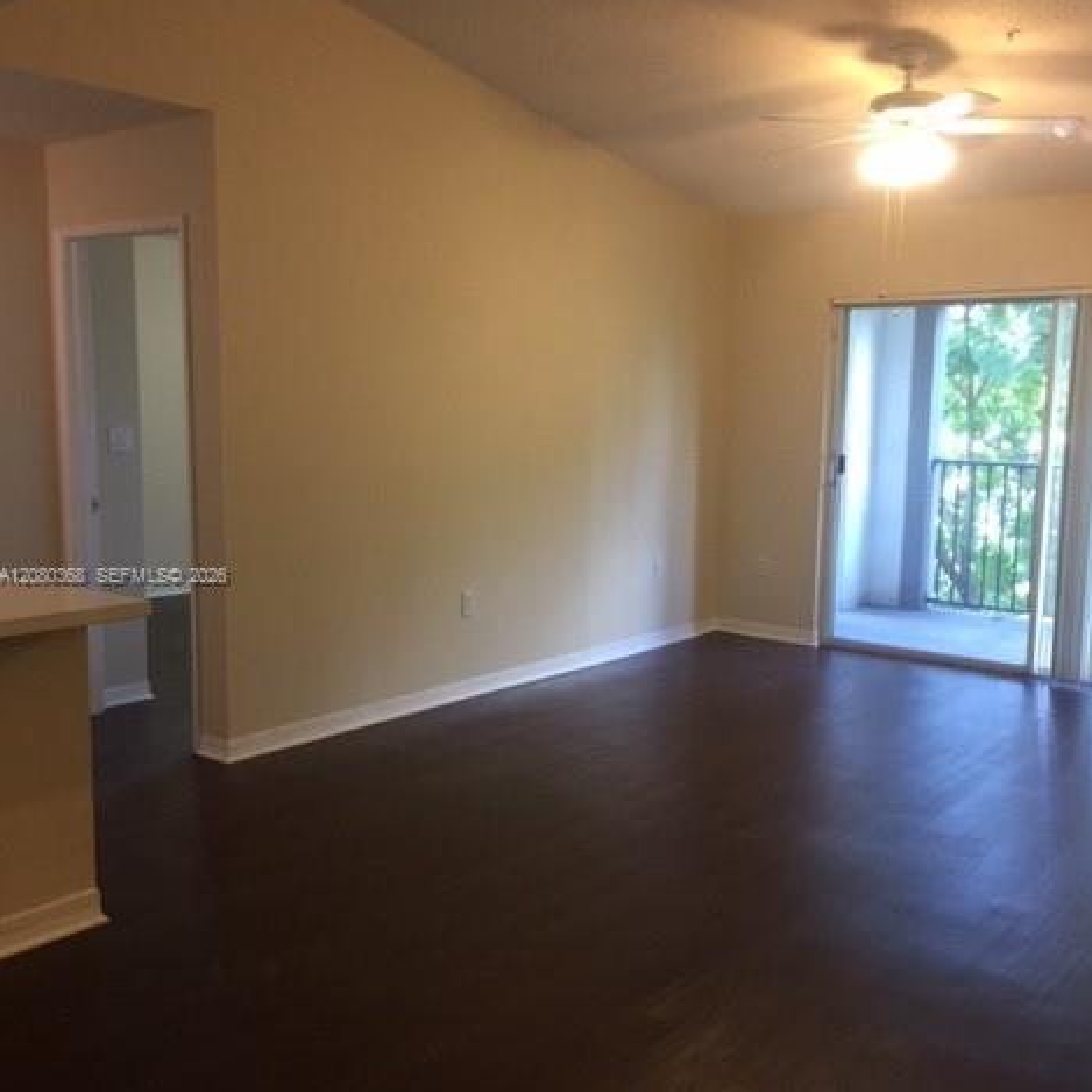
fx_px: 1249
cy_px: 577
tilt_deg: -7.7
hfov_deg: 47.2
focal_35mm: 35
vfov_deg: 47.2
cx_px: 554
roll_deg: -0.7
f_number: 2.2
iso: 50
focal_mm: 4.15
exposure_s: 1/15
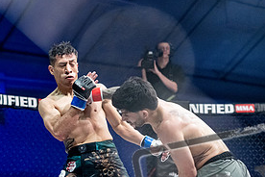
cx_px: 134
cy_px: 166
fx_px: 773
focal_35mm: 105
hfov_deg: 19.5
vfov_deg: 12.9
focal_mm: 50
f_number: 2
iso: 3200
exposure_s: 1/1250
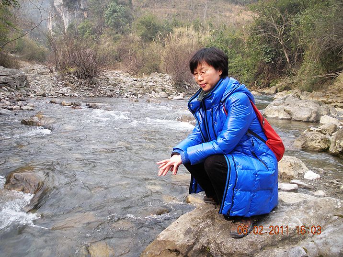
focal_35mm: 36
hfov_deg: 51.4
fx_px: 357
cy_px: 128
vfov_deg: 39.7
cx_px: 172
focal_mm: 6.3
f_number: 3.5
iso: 64
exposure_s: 1/86
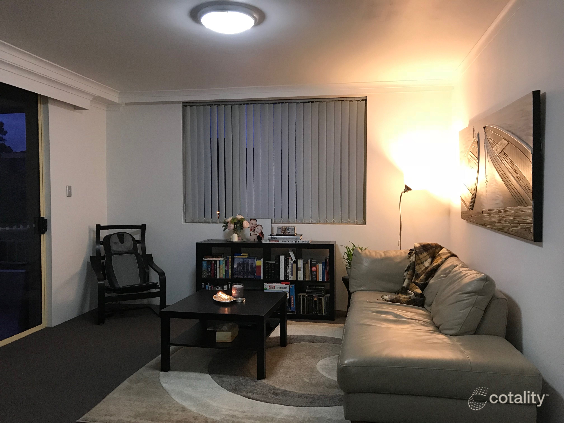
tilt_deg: -1.9
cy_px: 212
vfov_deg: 49.7
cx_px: 282
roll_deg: -0.1
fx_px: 456
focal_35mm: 28
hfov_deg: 63.4
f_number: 1.8
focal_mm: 3.99
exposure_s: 1/17
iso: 80
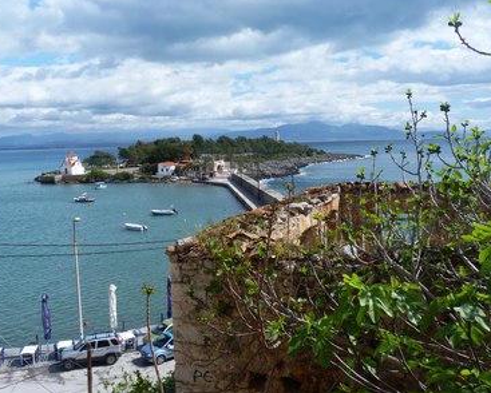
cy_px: 195
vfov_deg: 43.4
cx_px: 248
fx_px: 494
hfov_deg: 52.8
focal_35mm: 34
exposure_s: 1/400
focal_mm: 5.8
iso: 80
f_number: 5.6
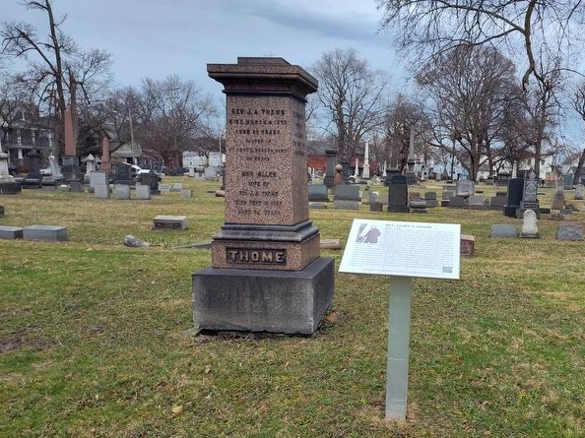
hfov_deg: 57.1
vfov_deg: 45.3
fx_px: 524
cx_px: 389
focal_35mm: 31
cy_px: 254
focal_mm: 5.56
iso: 100
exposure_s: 1/429
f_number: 1.8
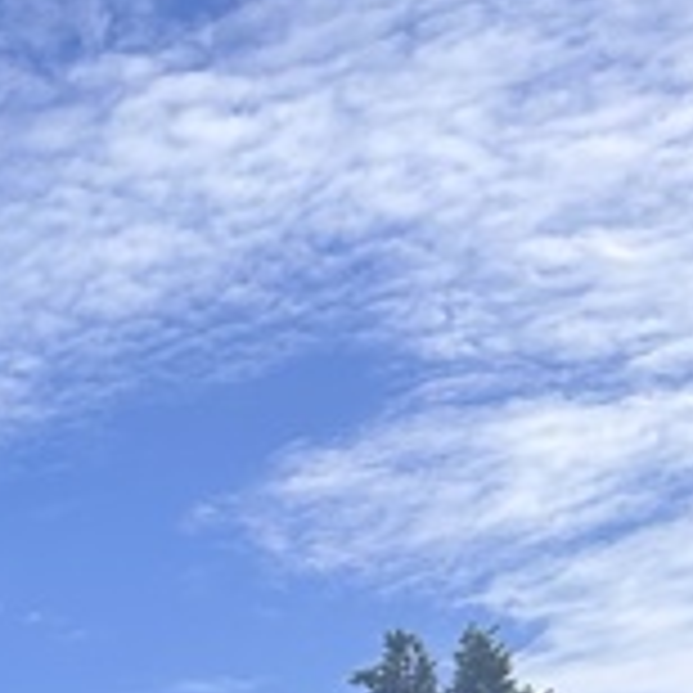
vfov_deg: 13.4
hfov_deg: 11.8
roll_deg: +0.1
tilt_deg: +7.8
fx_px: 2695
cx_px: -999
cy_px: 1188
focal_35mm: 119
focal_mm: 5.7
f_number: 1.5
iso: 50
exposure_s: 1/1724
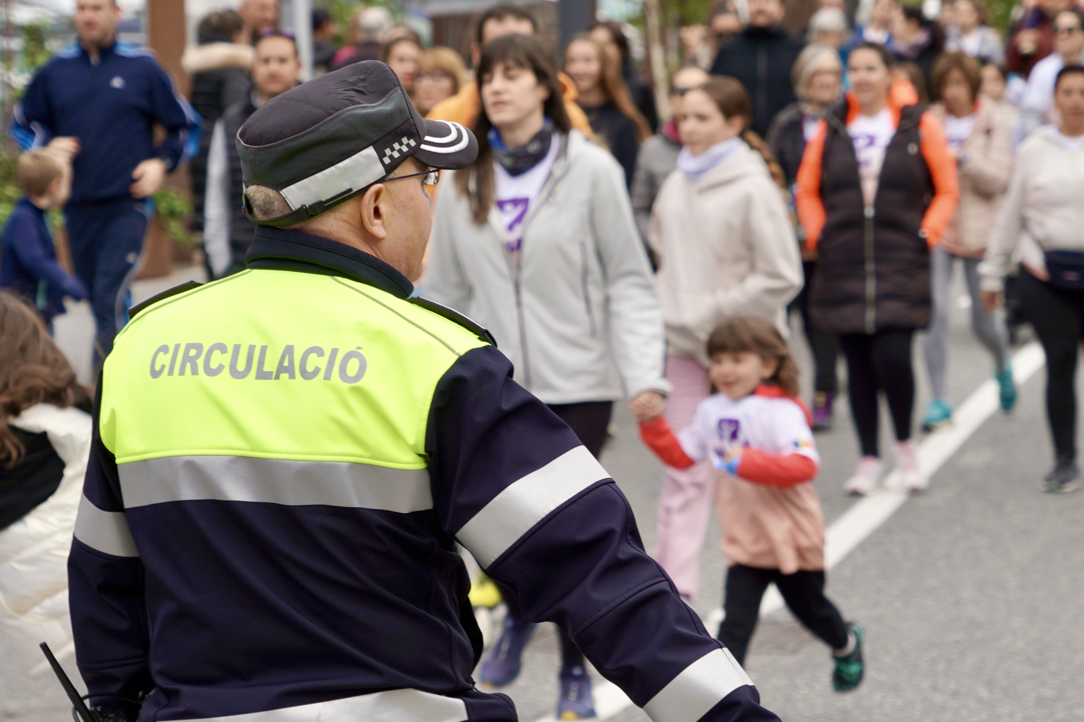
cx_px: 542
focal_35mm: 110
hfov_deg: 18.6
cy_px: 361
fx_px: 3312
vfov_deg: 12.5
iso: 125
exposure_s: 1/160
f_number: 6.3
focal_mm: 110
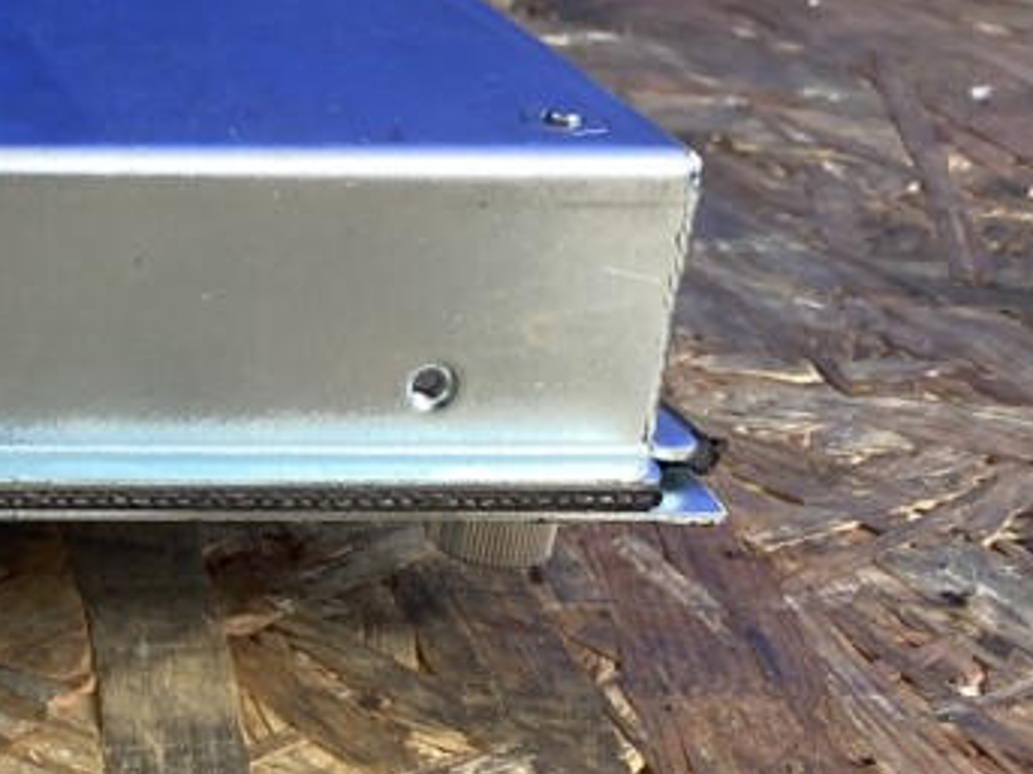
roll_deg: -0.2
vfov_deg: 16.2
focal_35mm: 91
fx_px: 2715
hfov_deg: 18.5
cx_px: -617
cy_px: 220
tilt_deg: -18.8
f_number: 1.8
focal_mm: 4.25
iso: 40
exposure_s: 1/100
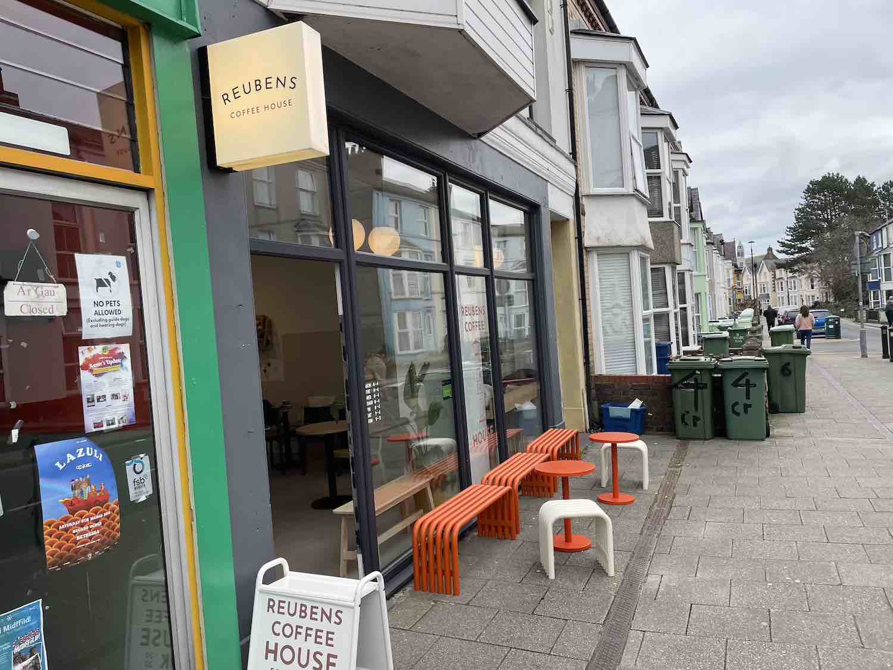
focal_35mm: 26
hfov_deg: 67.3
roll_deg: +6.5
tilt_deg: -3.6
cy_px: 335
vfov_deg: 53.1
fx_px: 671
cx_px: 446
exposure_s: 1/487
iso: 32
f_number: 1.6
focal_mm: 4.2
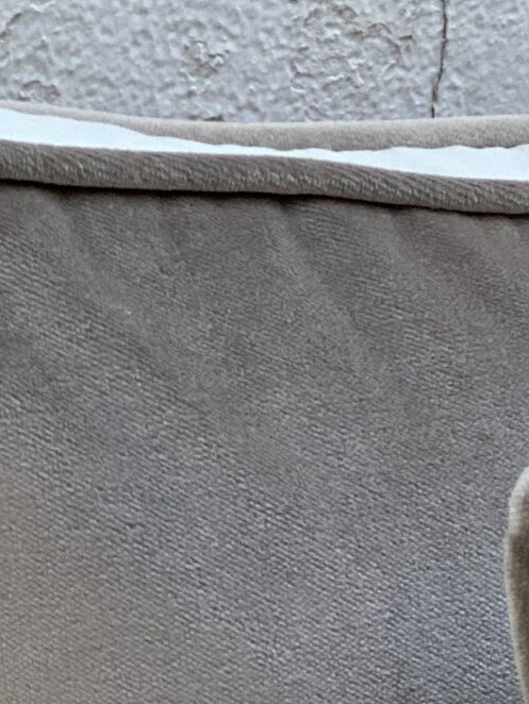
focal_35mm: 201
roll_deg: -5.9
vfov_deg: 9.7
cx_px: 493
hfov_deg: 7.4
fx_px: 4093
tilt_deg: -28.7
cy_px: 884
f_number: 2
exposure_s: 1/122
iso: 100
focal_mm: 6
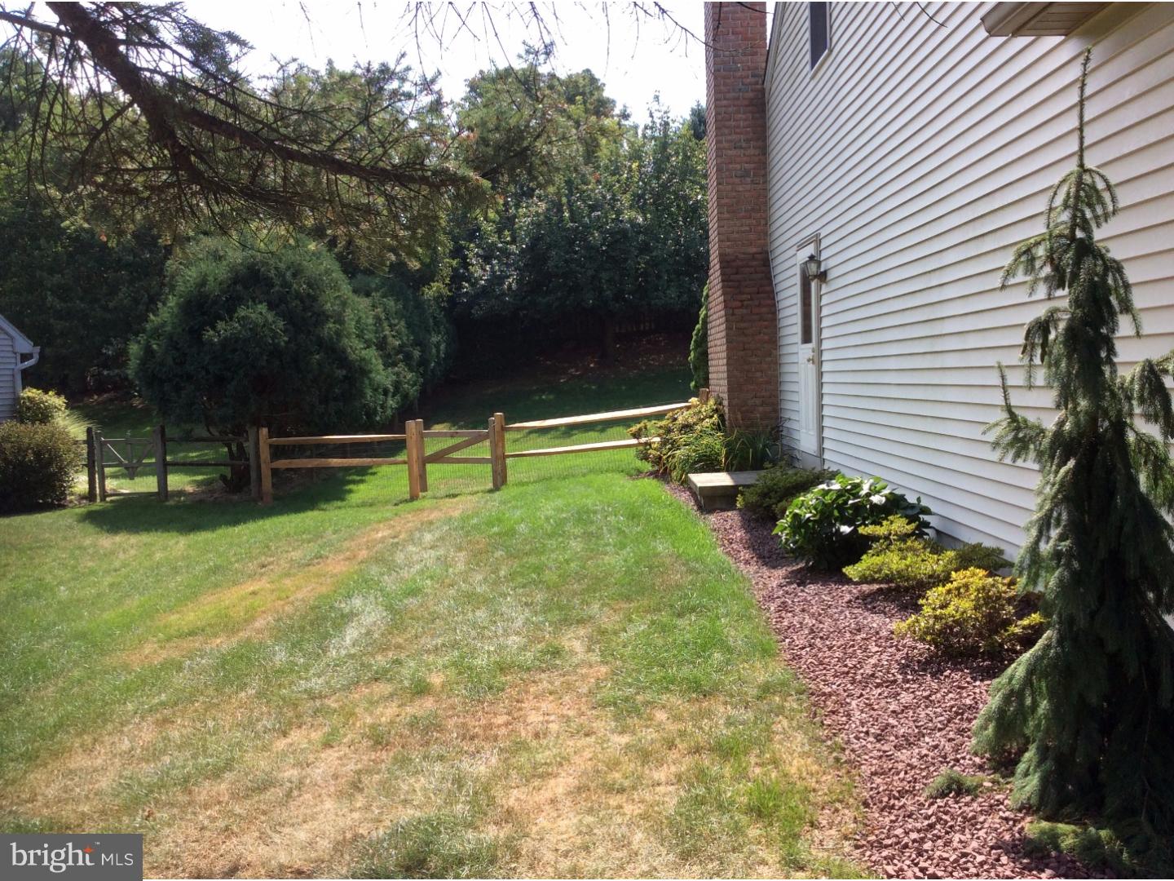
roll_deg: +2.9
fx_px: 1085
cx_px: 587
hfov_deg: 56.8
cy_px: 440
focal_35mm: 32
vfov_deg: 44.2
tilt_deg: -3.6
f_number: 2.4
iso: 32
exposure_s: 1/555
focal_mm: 3.3
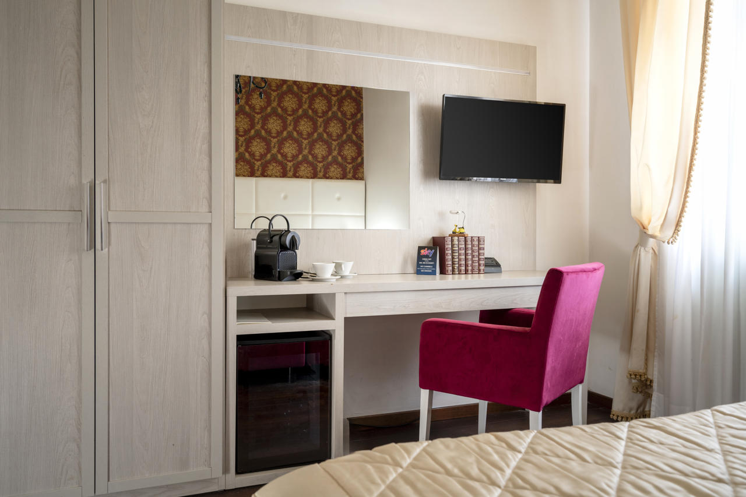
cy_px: 248
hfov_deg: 63.7
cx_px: 373
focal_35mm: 29
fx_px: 601
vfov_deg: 45.0
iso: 320
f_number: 6.3
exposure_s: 1/6
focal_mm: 29
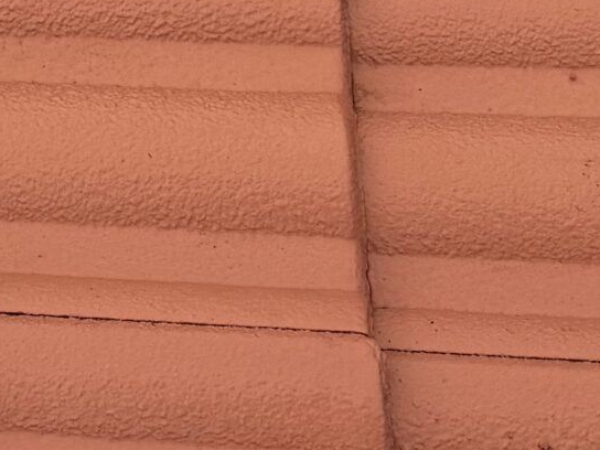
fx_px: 1959
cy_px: -572
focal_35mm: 113
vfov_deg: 11.3
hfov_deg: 16.1
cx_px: -278
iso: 80
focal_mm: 6.76
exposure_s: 1/2833
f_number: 1.78
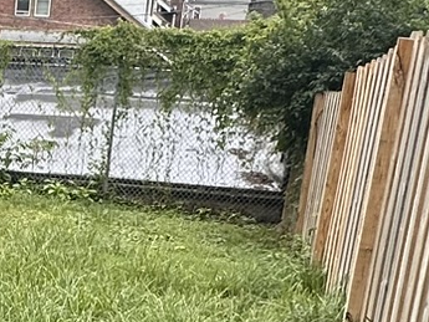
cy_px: 378
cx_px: -126
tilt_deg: -18.2
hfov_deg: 21.4
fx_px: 1029
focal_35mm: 83
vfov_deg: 17.1
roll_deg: -1.3
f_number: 2.2
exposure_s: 1/410
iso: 40
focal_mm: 2.22
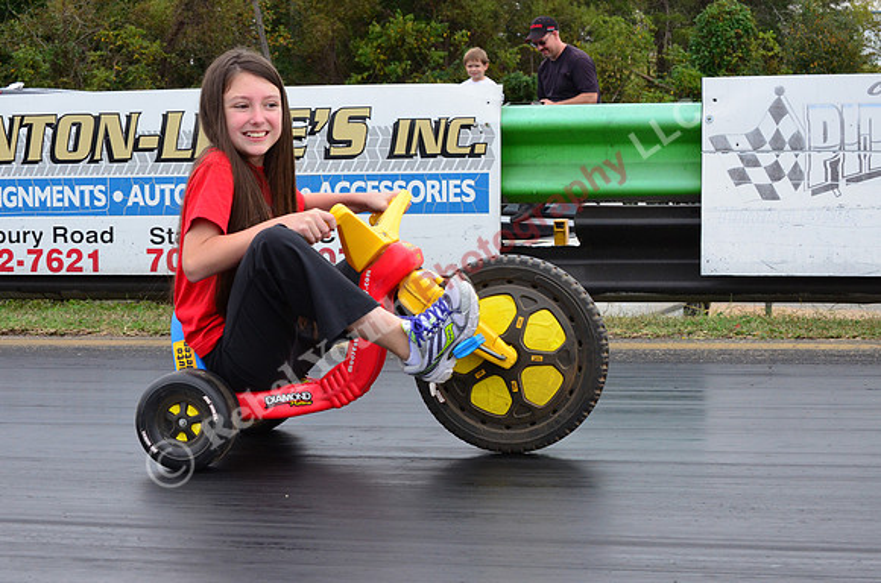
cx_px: 440
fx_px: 2015
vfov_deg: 16.5
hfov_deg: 24.7
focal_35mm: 82
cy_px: 292
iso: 1000
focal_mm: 55
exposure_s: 1/500
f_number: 11
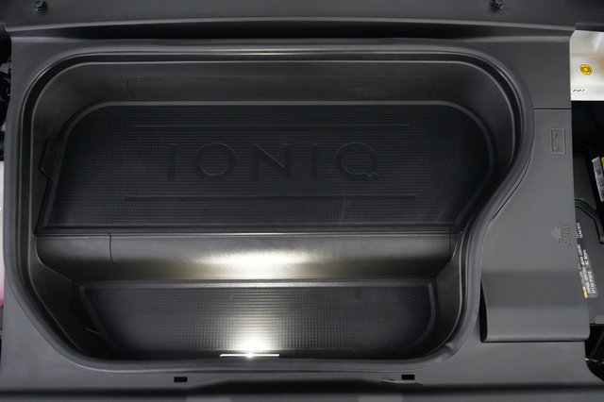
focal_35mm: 25
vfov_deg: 51.2
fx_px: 419
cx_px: 302
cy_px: 201
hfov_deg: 71.5
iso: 12800
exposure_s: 1/125
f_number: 2.8
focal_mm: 25
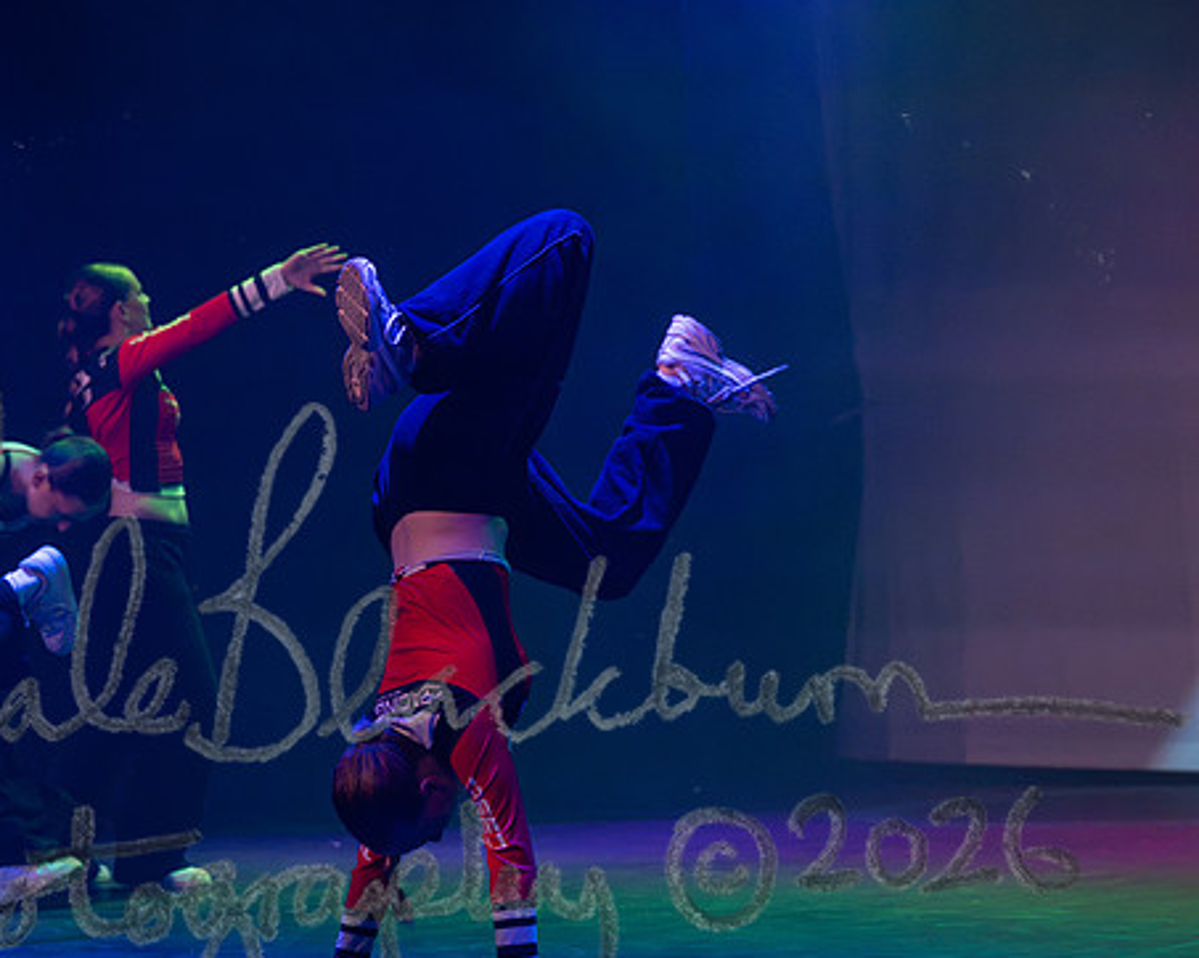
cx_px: 381
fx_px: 4966
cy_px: 588
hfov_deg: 13.7
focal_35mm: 140
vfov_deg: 11.0
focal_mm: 100
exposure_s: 1/500
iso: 5000
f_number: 4
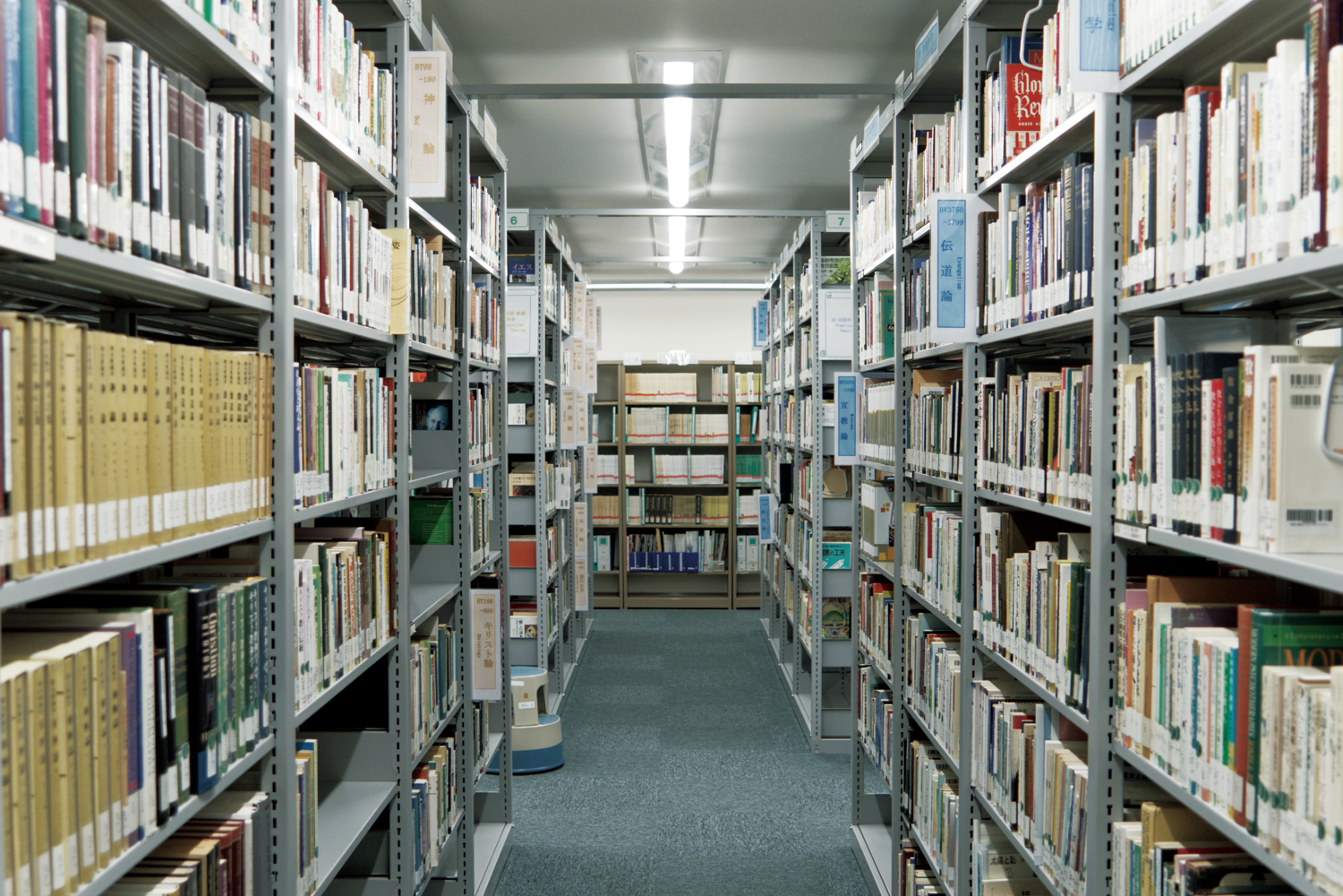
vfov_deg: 36.9
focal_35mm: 36
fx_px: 1343
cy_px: 448
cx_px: 672
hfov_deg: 53.1
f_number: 4
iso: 500
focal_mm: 24
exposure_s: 1/160
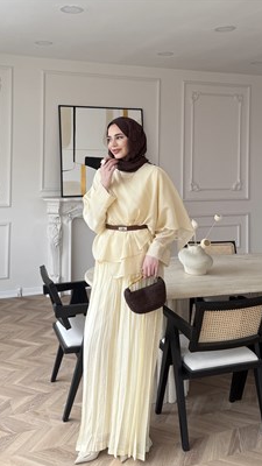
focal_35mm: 27
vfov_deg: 69.9
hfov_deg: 42.9
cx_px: 121
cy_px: 235
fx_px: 333
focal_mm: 6.76
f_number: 1.78
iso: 80
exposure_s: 1/326
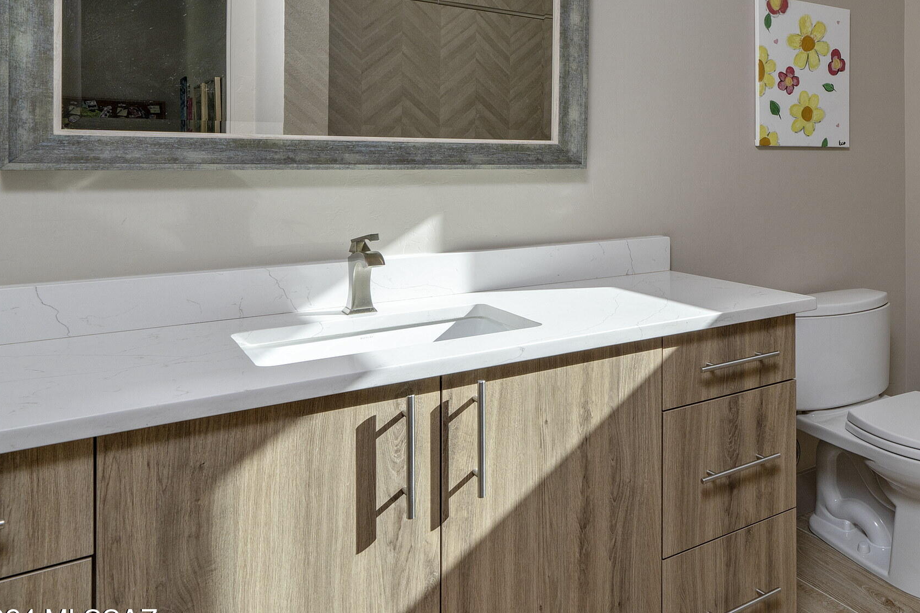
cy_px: 156
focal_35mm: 25
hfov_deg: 66.0
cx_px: 716
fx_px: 639
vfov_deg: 49.3
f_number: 10
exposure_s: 1/160
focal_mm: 15
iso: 200
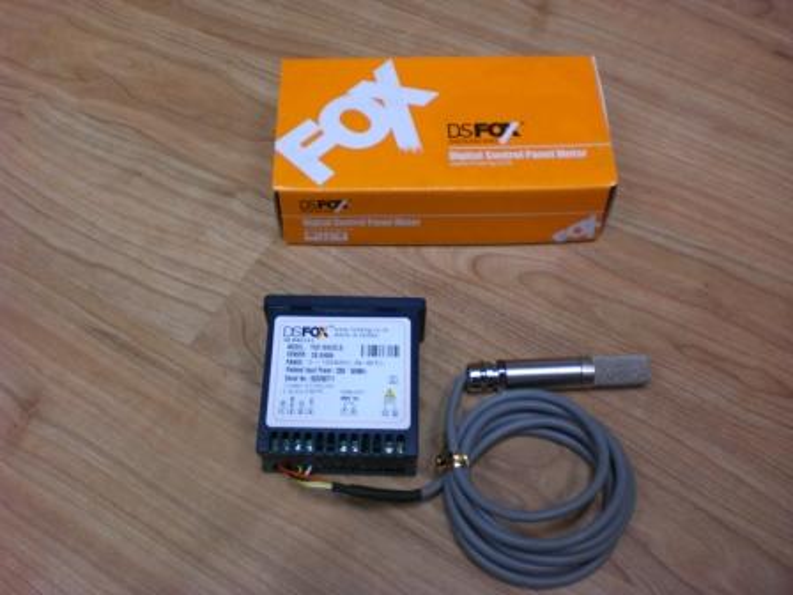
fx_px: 871
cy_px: 298
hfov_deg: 49.0
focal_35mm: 38
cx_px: 396
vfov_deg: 37.7
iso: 200
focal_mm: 6.3
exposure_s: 1/60
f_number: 3.1
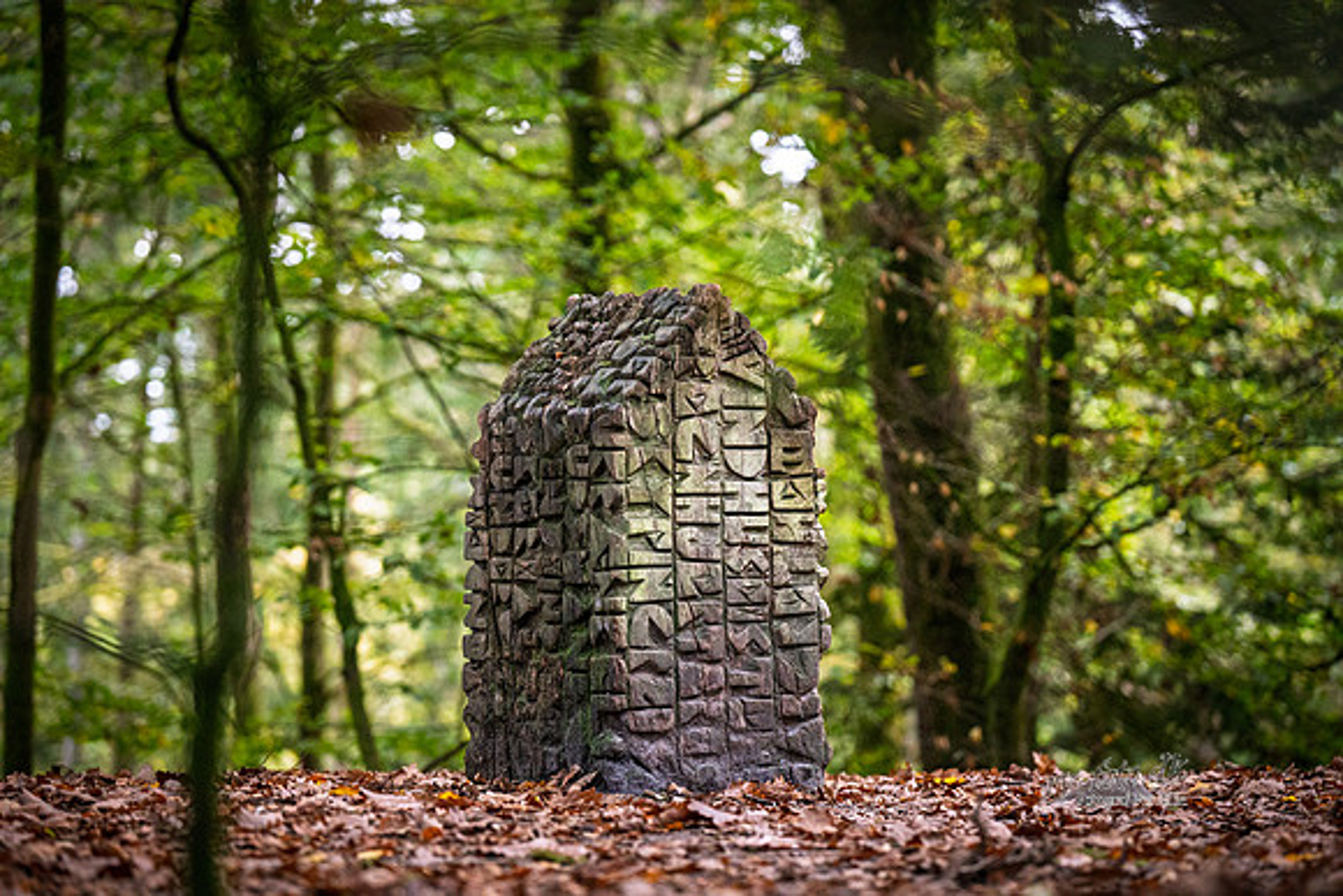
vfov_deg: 10.8
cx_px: 672
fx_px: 4739
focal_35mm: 127
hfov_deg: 16.1
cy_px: 448
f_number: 3.2
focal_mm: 127
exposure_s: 1/1250
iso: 8000
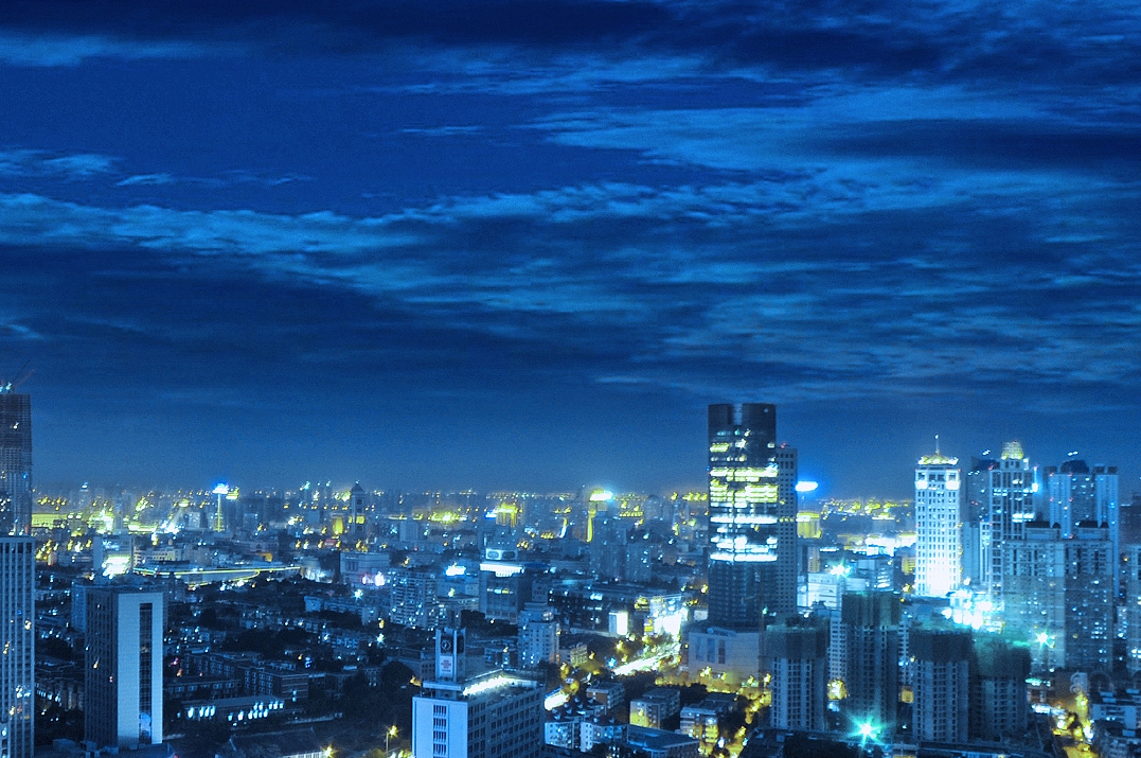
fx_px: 1234
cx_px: 340
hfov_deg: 48.4
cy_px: 318
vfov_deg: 34.0
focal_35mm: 39
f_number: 10
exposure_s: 10
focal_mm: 14
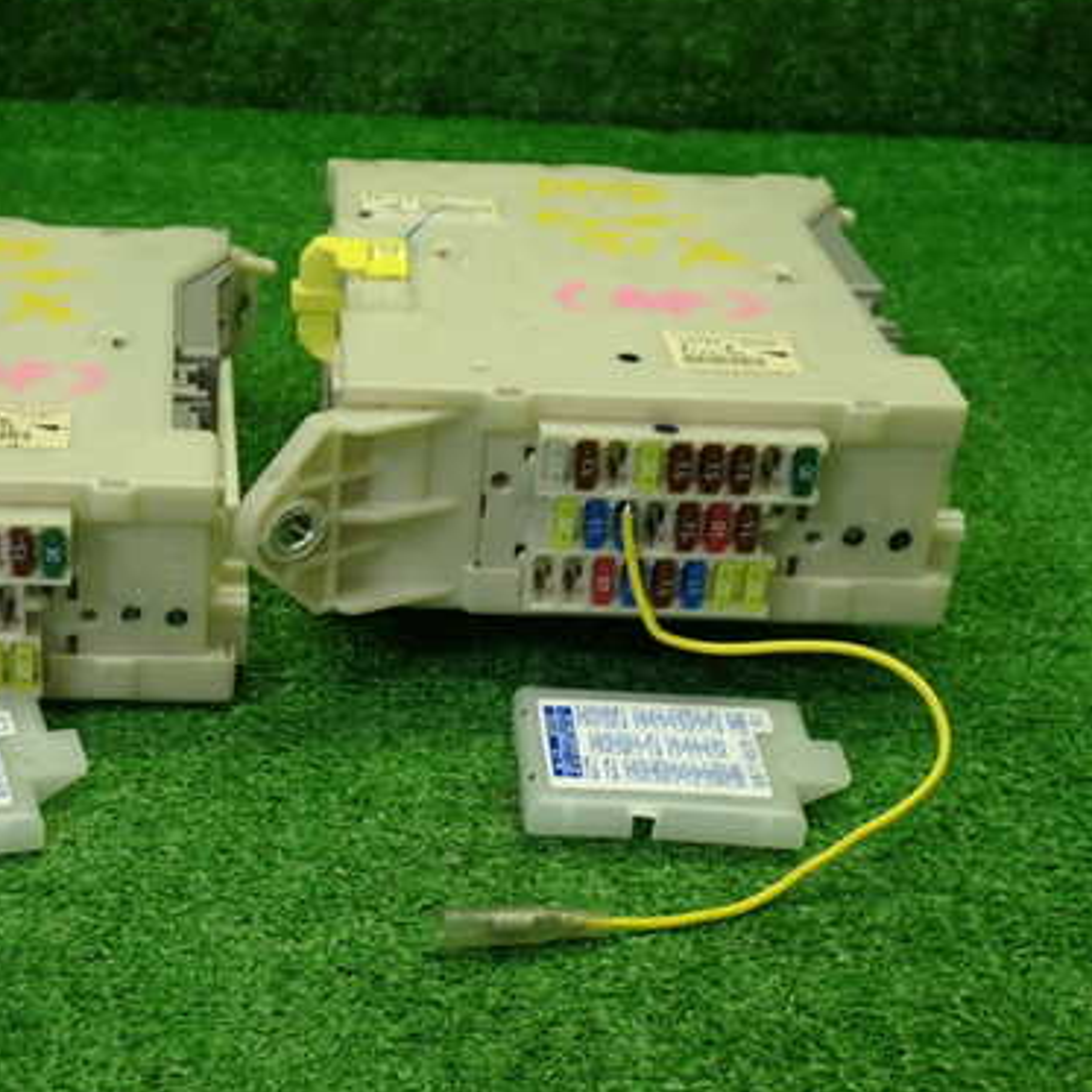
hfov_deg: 31.2
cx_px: 293
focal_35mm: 54
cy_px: 568
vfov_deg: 31.6
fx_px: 1927
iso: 200
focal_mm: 6.83
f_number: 2.7
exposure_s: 1/60
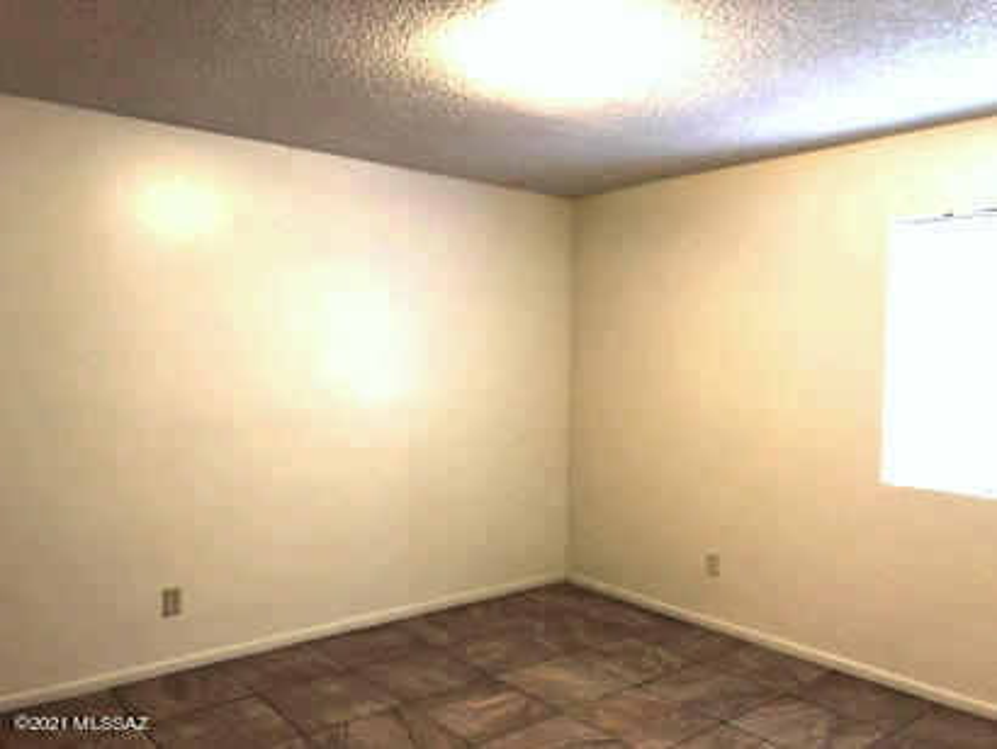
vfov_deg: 49.8
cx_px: 498
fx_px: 807
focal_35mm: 28
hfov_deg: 63.4
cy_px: 374
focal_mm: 3.99
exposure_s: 1/15
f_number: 1.8
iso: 64
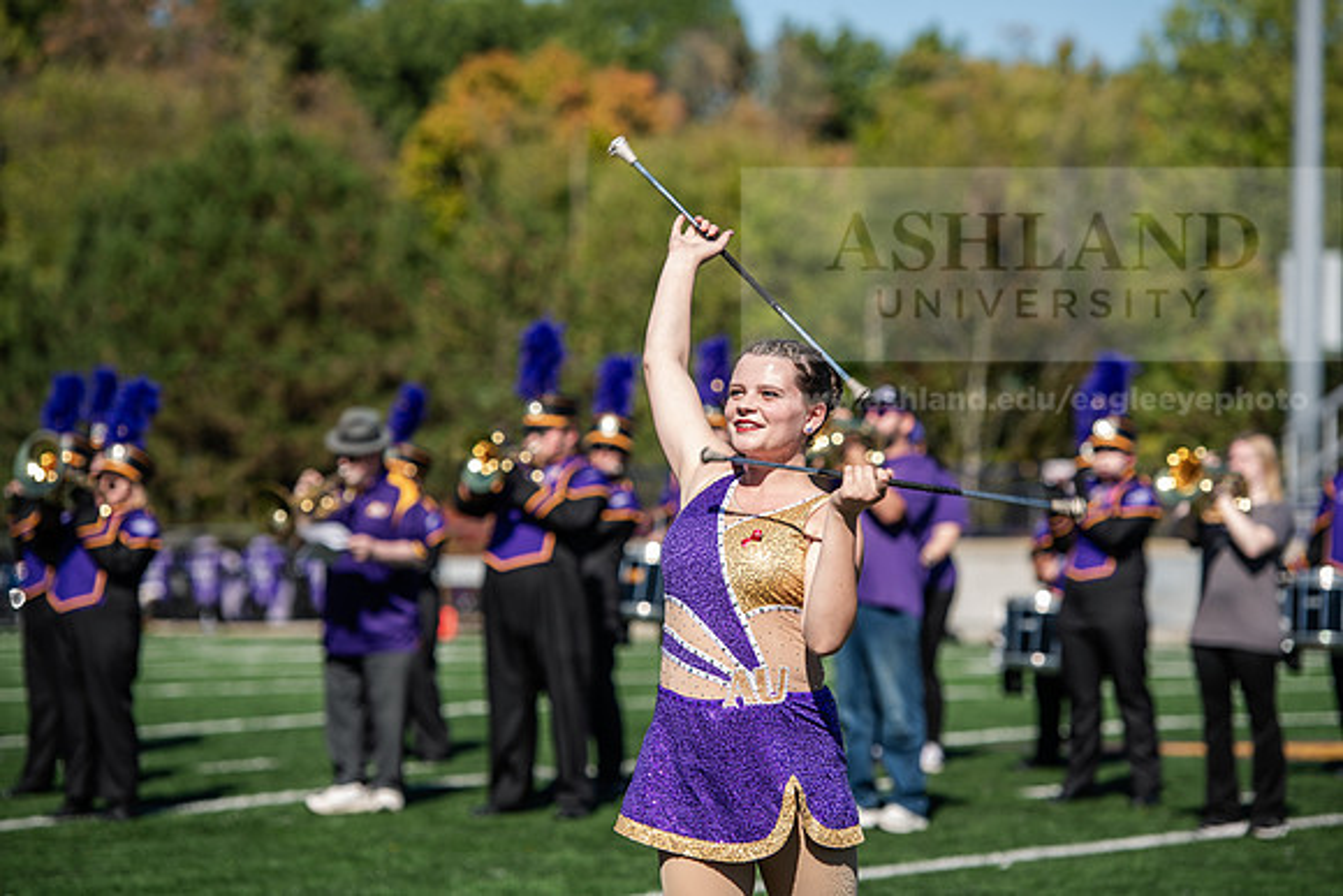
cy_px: 448
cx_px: 672
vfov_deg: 9.5
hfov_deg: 14.2
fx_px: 5410
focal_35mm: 145
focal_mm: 145
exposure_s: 1/400
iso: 50
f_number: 4
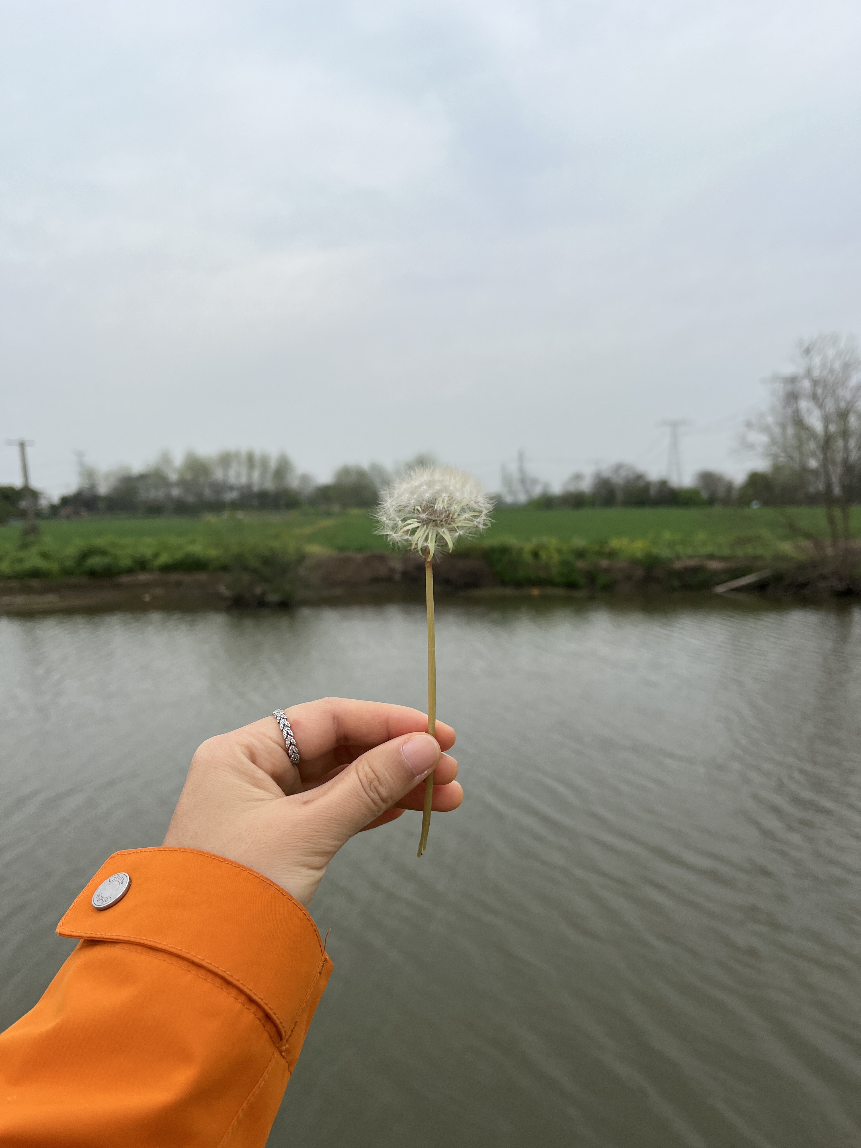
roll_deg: +1.4
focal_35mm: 26
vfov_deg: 67.3
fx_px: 862
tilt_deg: -5.4
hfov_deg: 53.1
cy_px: 574
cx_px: 430
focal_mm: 5.1
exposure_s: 1/2222
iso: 50
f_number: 1.6
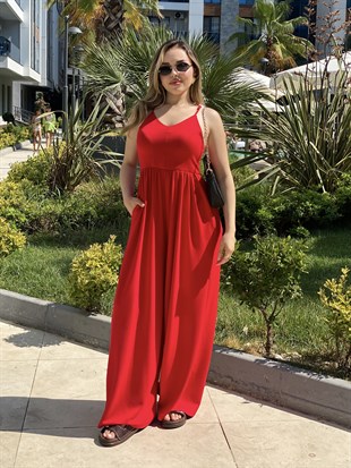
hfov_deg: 28.0
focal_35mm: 52
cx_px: 176
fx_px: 703
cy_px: 234
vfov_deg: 36.8
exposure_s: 1/978
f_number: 2
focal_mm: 6
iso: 20
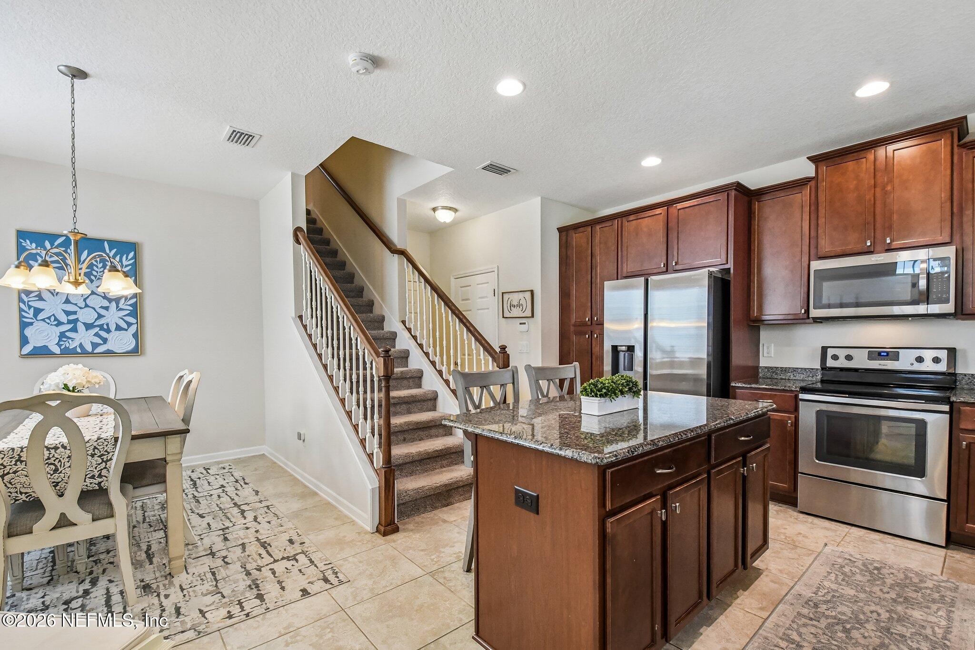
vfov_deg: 77.3
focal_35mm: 15
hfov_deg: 100.4
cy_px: 325
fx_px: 406
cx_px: 488
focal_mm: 10
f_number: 8
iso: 4000
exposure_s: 1/160
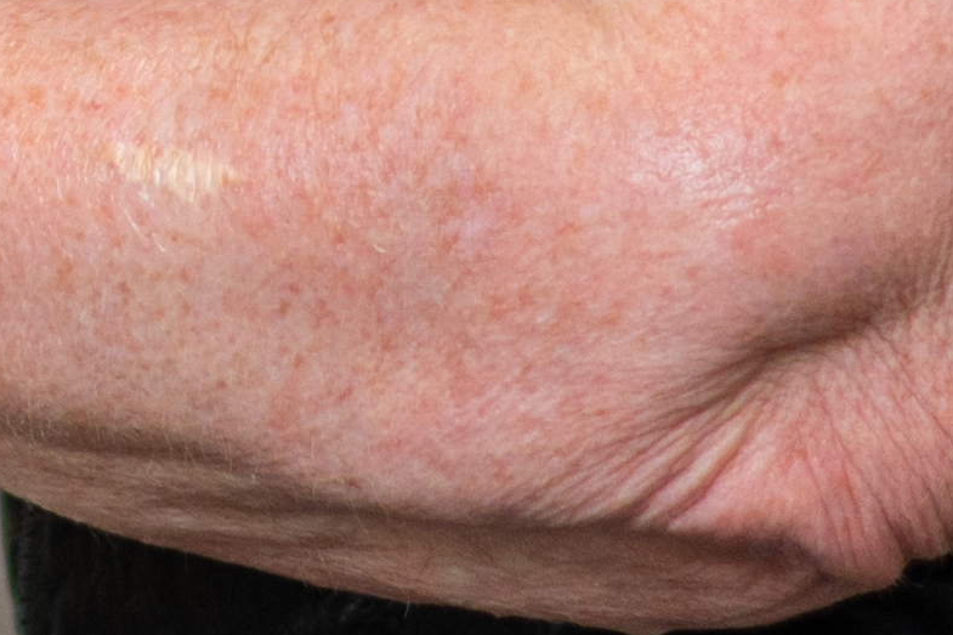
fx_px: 10189
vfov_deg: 3.5
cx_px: -633
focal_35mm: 385
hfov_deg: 5.3
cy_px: -799
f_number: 1.8
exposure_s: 1/320
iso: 400
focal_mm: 50
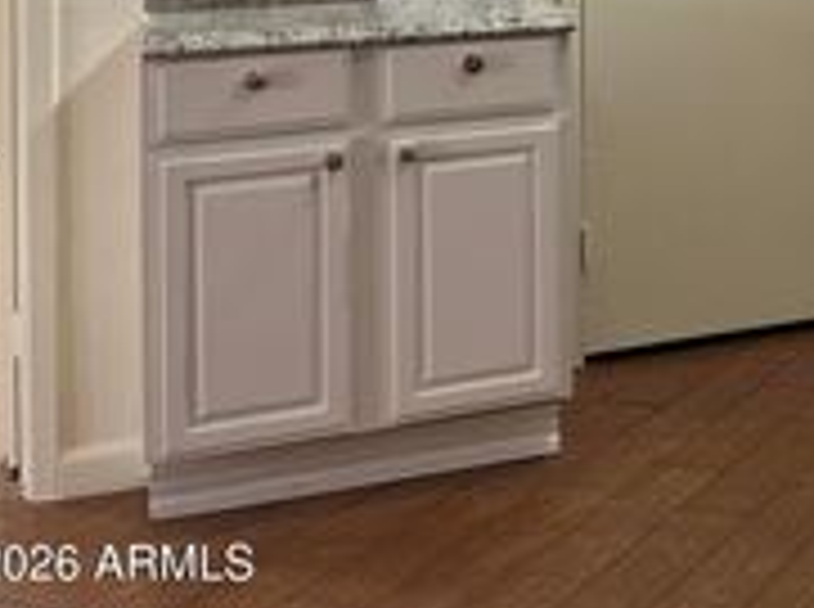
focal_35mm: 72
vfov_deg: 18.8
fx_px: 1690
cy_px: -205
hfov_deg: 23.5
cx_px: 1093
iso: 80
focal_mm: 5.1
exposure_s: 1/60
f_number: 1.6
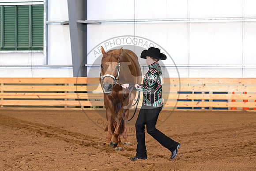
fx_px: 782
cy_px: 86
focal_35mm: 110
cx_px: 128
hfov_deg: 18.6
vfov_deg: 12.5
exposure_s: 1/125
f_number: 5.6
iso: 2500
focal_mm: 110
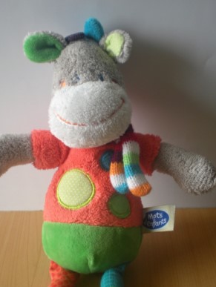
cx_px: 91
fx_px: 424
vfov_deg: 37.2
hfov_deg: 28.6
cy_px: 181
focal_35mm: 51
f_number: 3.1
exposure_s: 1/15.8
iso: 64
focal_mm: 6.3
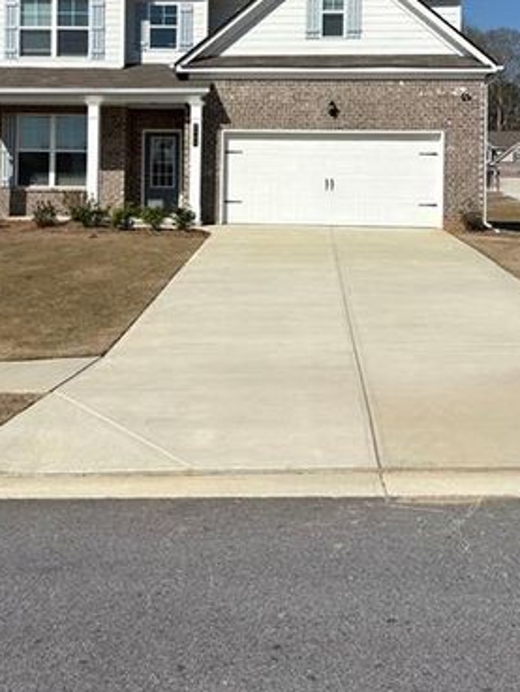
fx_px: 941
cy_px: 172
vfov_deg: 39.3
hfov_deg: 30.9
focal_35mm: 47
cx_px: 222
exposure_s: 1/7813
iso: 50
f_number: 1.6
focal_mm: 5.96
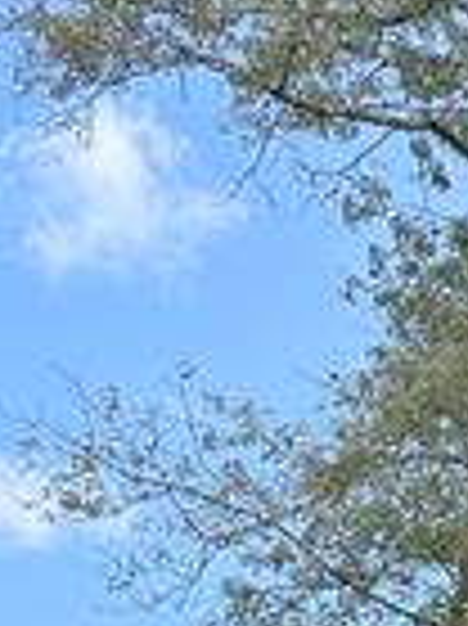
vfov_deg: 14.3
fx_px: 2257
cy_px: 1056
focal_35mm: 125
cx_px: 1048
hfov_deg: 10.5
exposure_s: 1/1239
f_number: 1.6
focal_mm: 5.96
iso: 64
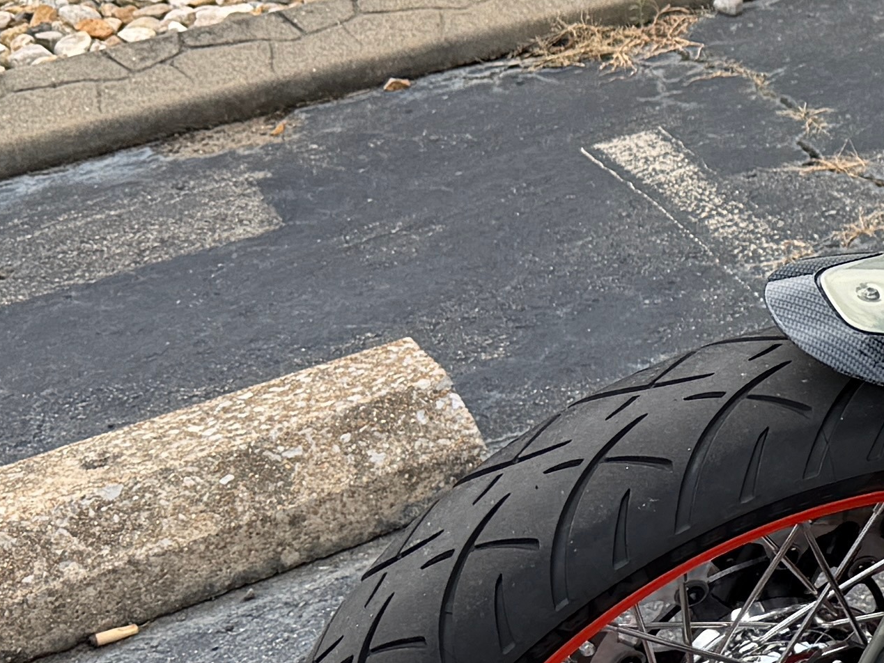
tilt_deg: -22.1
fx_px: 2758
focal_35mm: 108
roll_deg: +3.3
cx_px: 1522
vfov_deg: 13.7
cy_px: 177
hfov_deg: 15.9
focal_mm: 6.76
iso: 80
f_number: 1.78
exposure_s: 1/3021
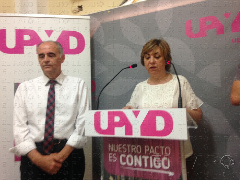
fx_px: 229
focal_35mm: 33
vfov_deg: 42.9
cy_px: 90
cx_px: 120
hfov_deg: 55.4
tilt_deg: +0.5
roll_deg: +2.0
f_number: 2.4
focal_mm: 4.12
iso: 100
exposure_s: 1/20
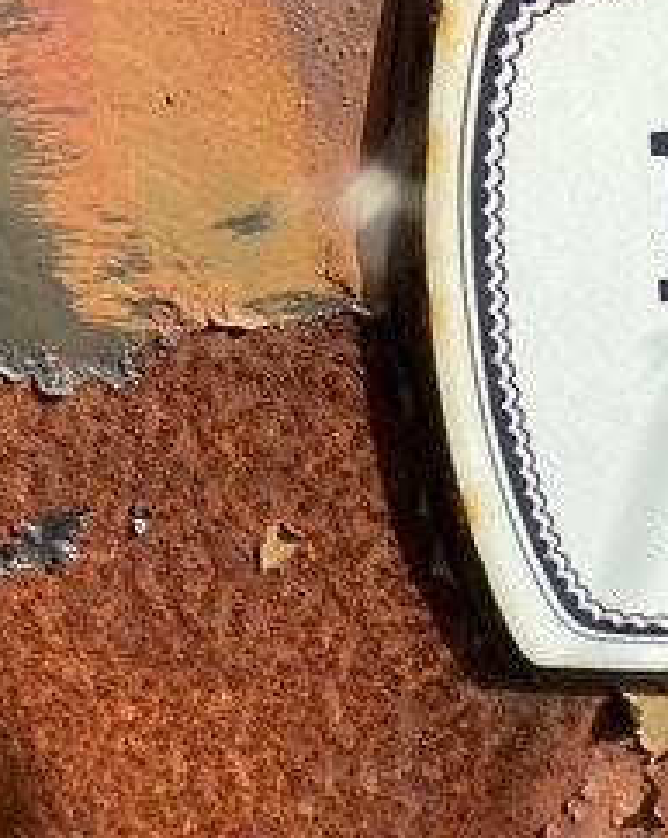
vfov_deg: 22.6
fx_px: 2080
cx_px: 758
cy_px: 215
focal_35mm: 84
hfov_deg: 17.5
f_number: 1.8
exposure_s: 1/1898
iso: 32
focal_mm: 4.25
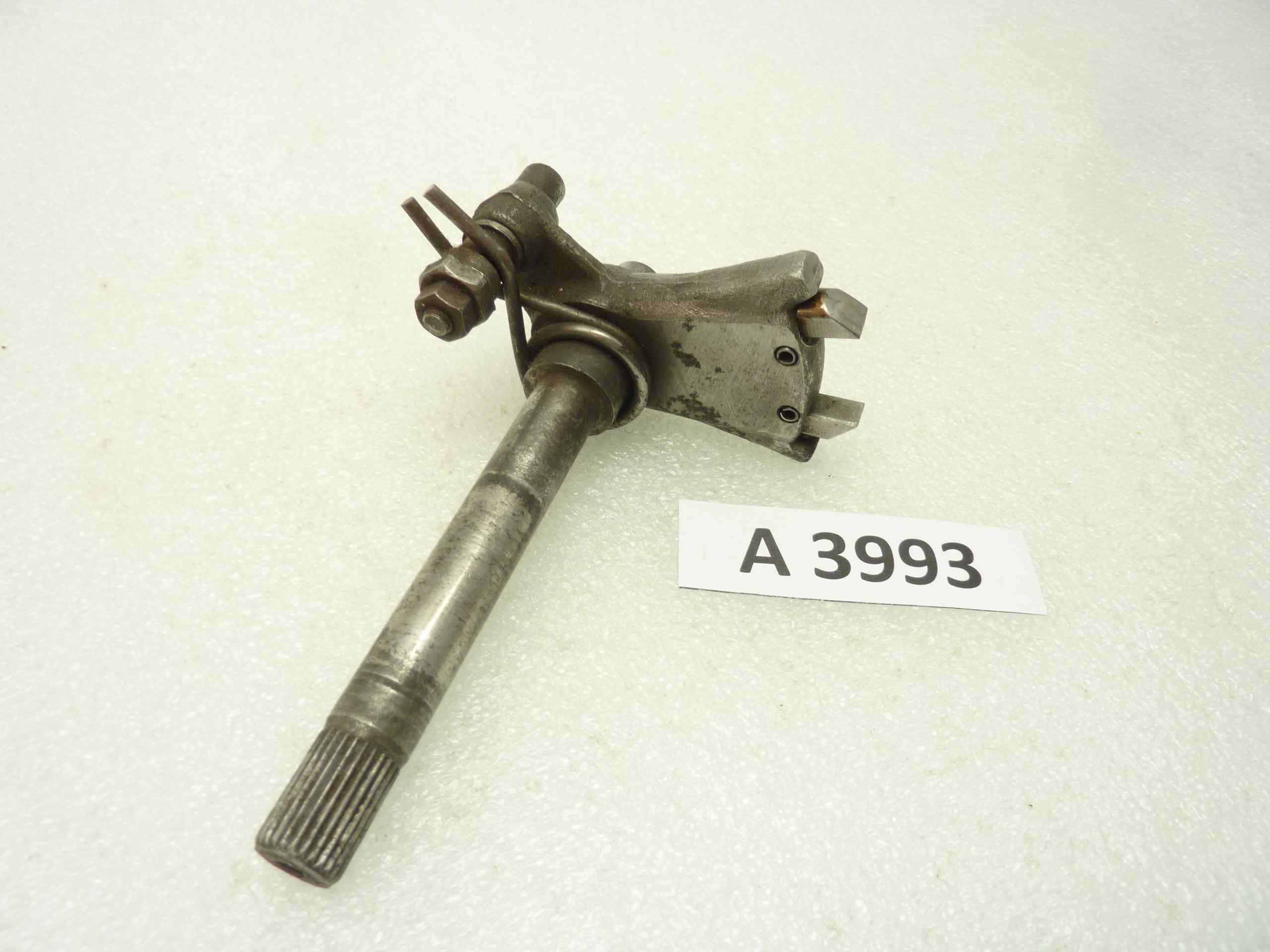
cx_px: 635
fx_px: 917
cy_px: 476
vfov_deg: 54.9
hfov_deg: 69.4
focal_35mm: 25
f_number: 3.3
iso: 80
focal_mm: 4.1
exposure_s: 1/15
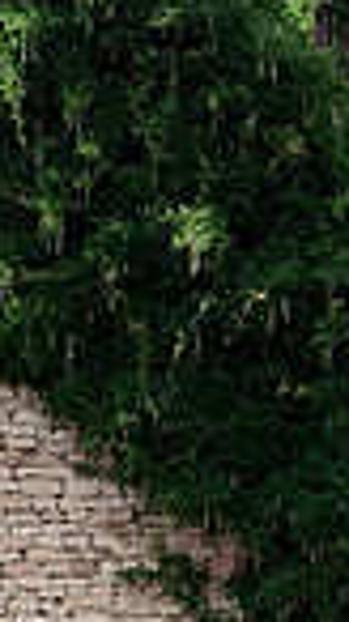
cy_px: 833
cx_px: 19
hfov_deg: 9.1
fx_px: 2174
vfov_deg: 15.4
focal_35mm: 132
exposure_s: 1/320
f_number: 5
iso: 160
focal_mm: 28
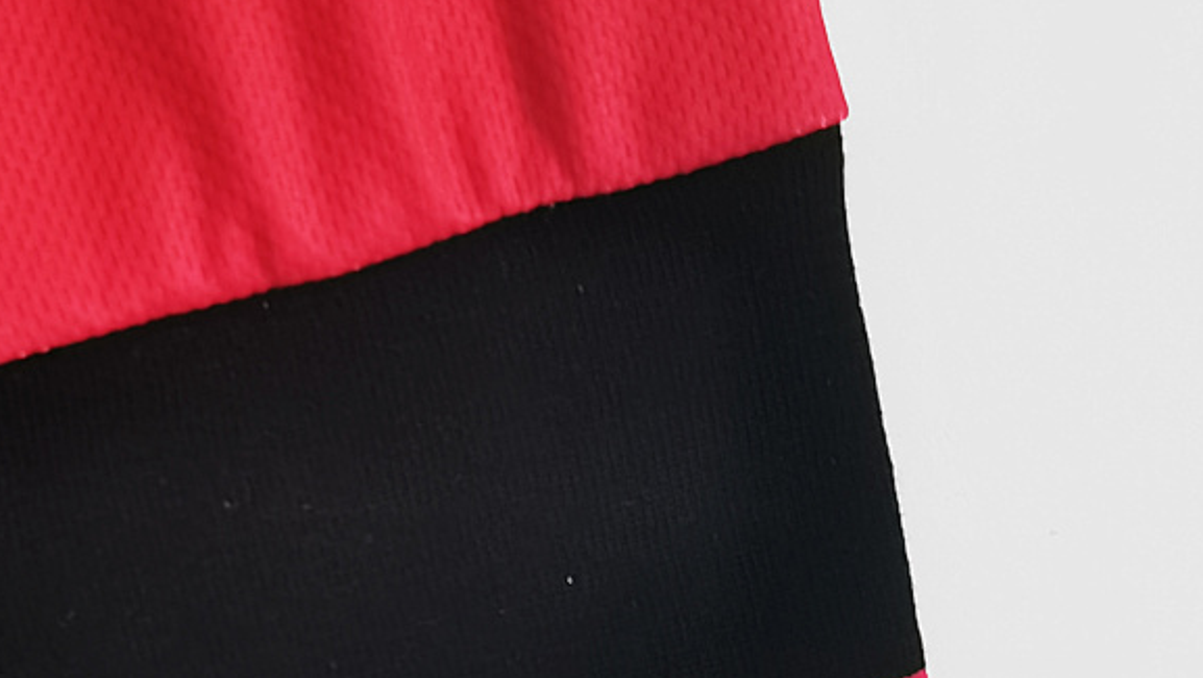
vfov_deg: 11.5
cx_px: 313
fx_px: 3319
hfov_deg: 20.4
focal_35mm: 104
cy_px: 718
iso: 400
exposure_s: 1/33.3
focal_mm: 5.58
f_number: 1.8
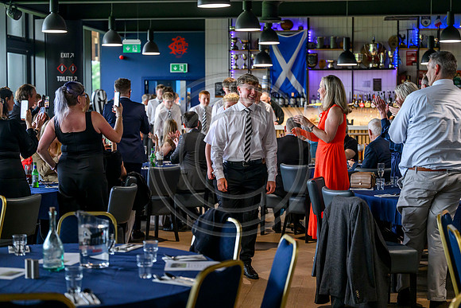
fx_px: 897
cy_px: 154
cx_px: 230
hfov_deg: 28.8
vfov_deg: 19.5
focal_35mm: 70
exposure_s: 1/400
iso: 2500
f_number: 3.2
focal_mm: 70
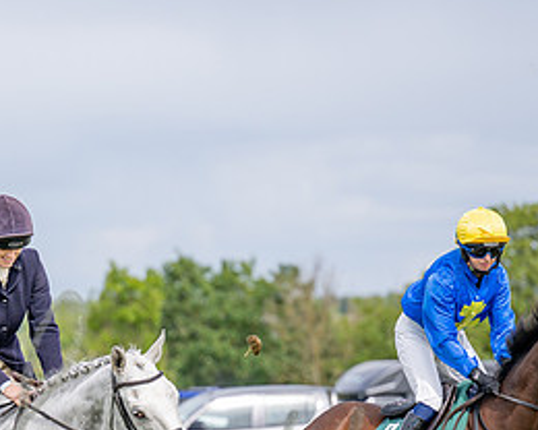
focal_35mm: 358
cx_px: 190
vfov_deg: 4.3
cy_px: 347
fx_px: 5700
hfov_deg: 5.4
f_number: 2.8
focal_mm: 120
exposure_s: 1/1600
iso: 100
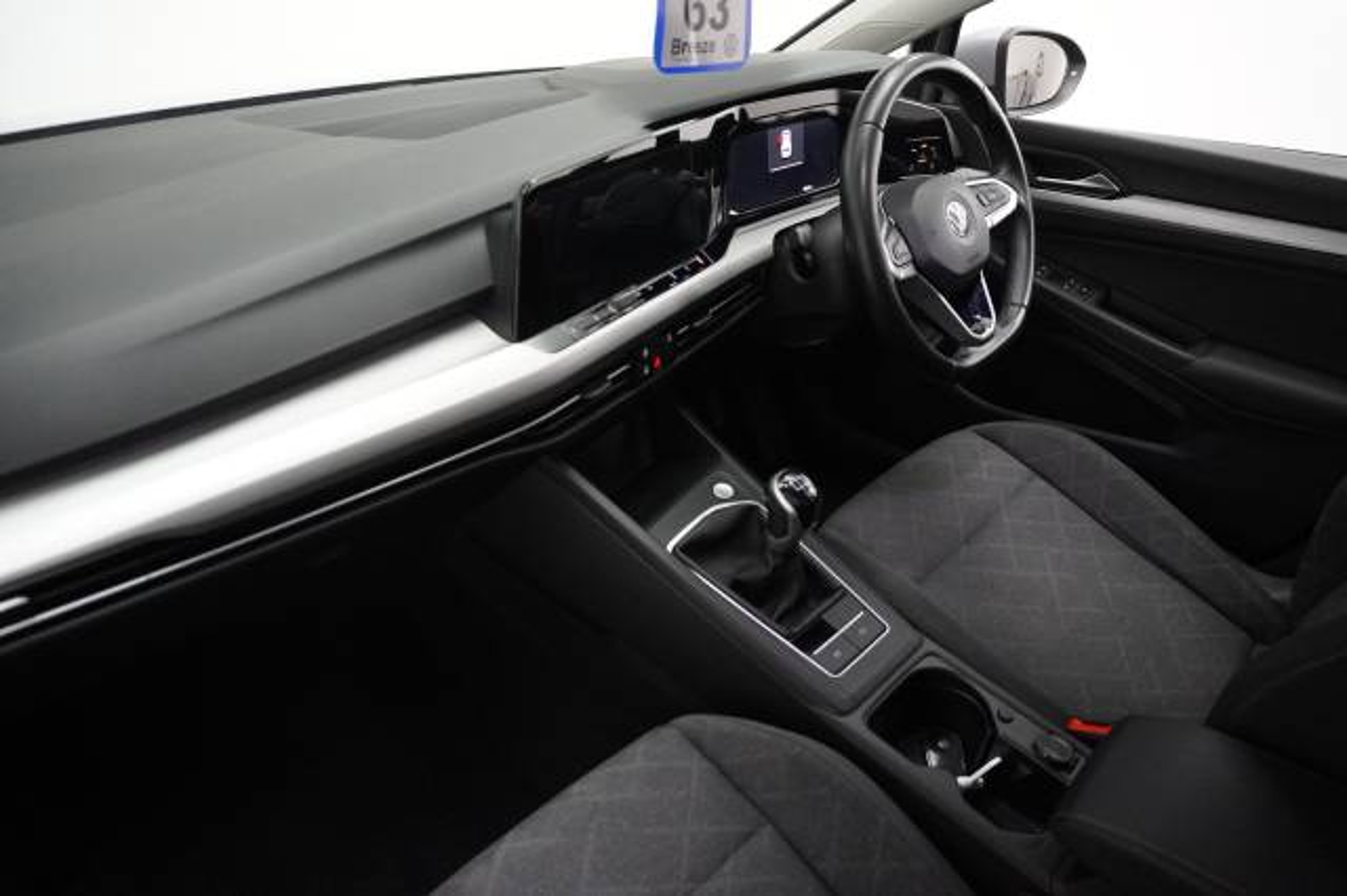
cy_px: 448
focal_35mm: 24
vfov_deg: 53.1
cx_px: 674
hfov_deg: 73.8
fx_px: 897
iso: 5000
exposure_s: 1/200
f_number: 3.5
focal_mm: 16
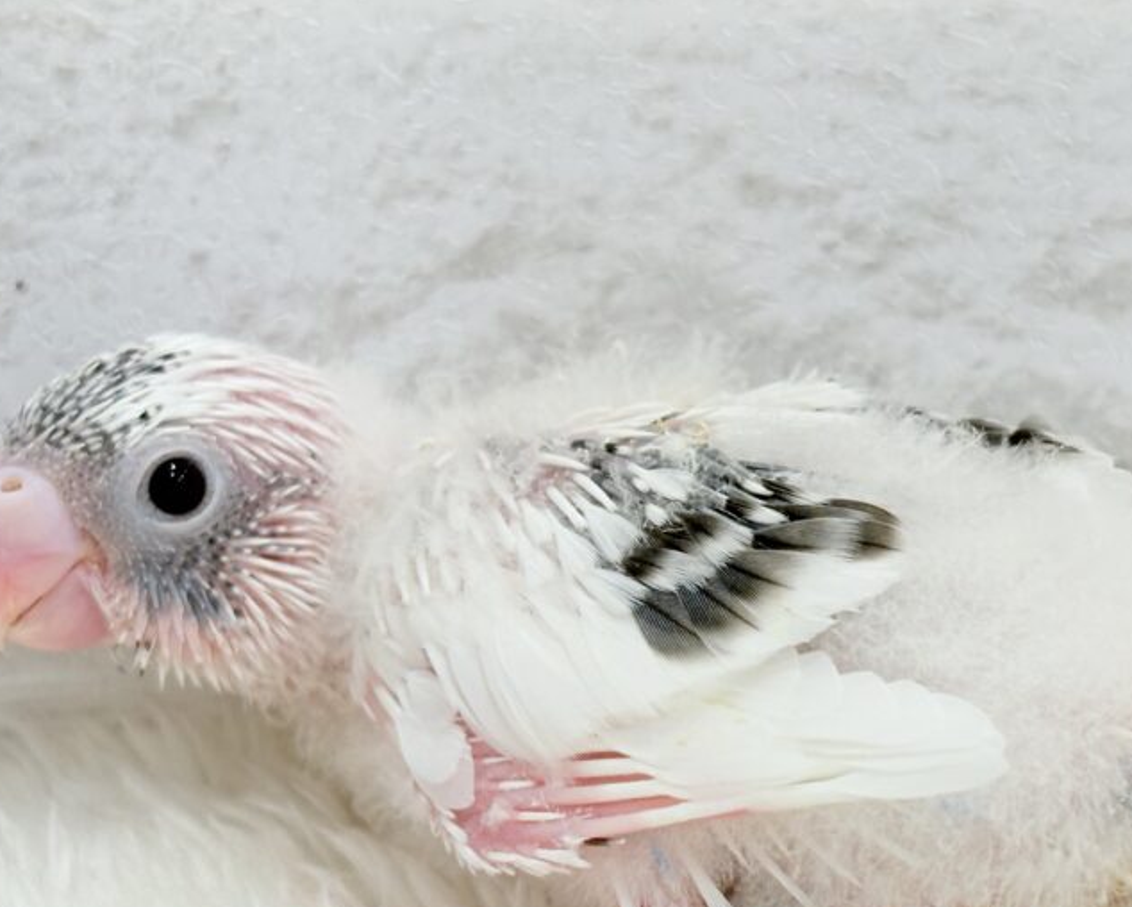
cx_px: 759
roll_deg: +0.3
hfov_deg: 19.9
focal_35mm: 96
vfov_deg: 16.0
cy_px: 537
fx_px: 3218
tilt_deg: -15.8
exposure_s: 1/100
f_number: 1.6
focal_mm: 5.96
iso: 64
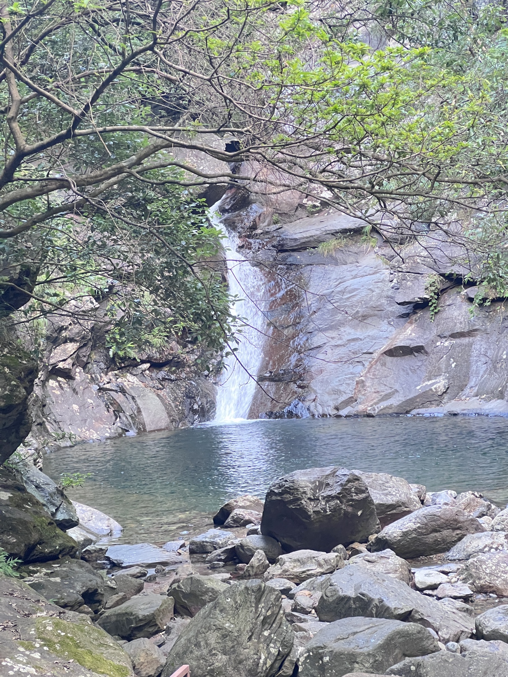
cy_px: 338
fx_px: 1507
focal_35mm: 77
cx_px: 254
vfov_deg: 25.3
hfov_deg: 19.1
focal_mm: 9
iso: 640
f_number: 2.8
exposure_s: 1/60
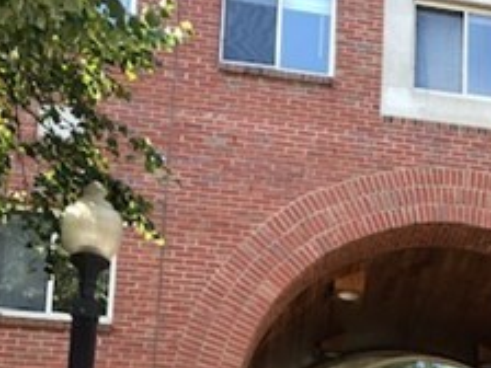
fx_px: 1064
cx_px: 544
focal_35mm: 75
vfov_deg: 18.3
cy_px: 475
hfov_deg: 24.2
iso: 20
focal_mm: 3.99
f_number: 1.8
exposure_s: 1/127
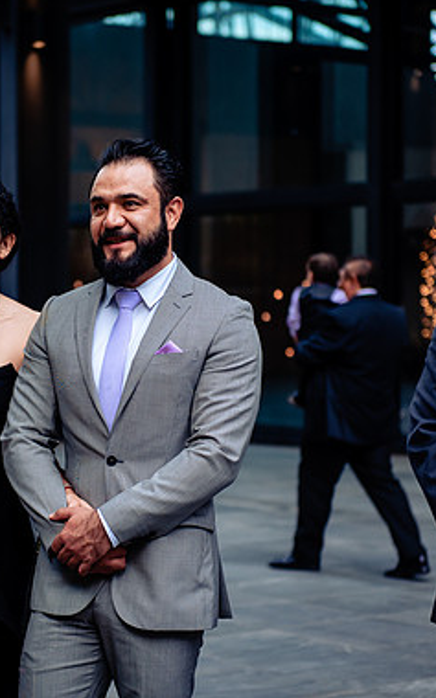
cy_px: 348
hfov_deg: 12.0
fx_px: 2075
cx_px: 155
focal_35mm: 109
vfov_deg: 19.1
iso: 320
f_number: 2.8
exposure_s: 1/160
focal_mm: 70
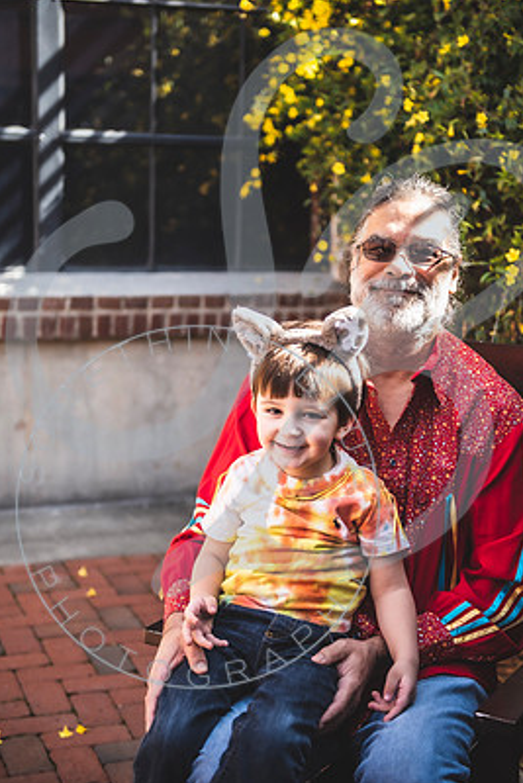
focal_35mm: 63
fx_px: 1372
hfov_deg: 21.6
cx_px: 286
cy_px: 358
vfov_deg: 31.9
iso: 100
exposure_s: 1/320
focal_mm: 56
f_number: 2.8
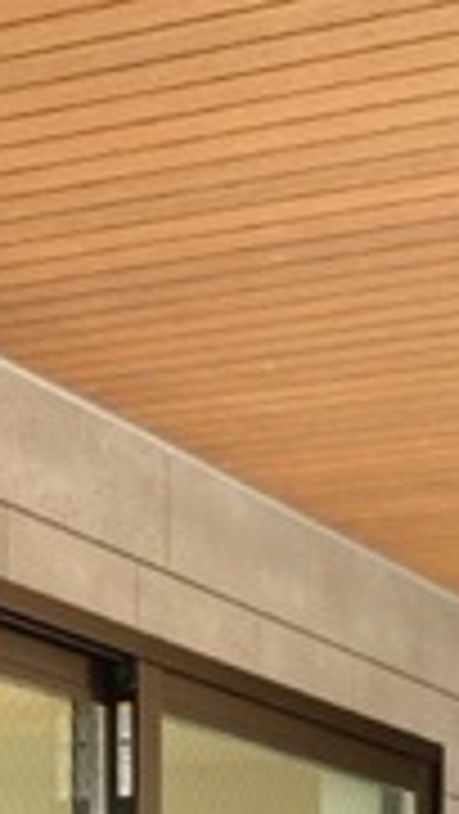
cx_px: 441
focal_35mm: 108
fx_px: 2334
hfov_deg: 11.1
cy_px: 1142
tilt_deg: +1.8
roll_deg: -0.9
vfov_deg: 18.1
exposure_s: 1/60
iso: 125
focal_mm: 3.99
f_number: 1.8
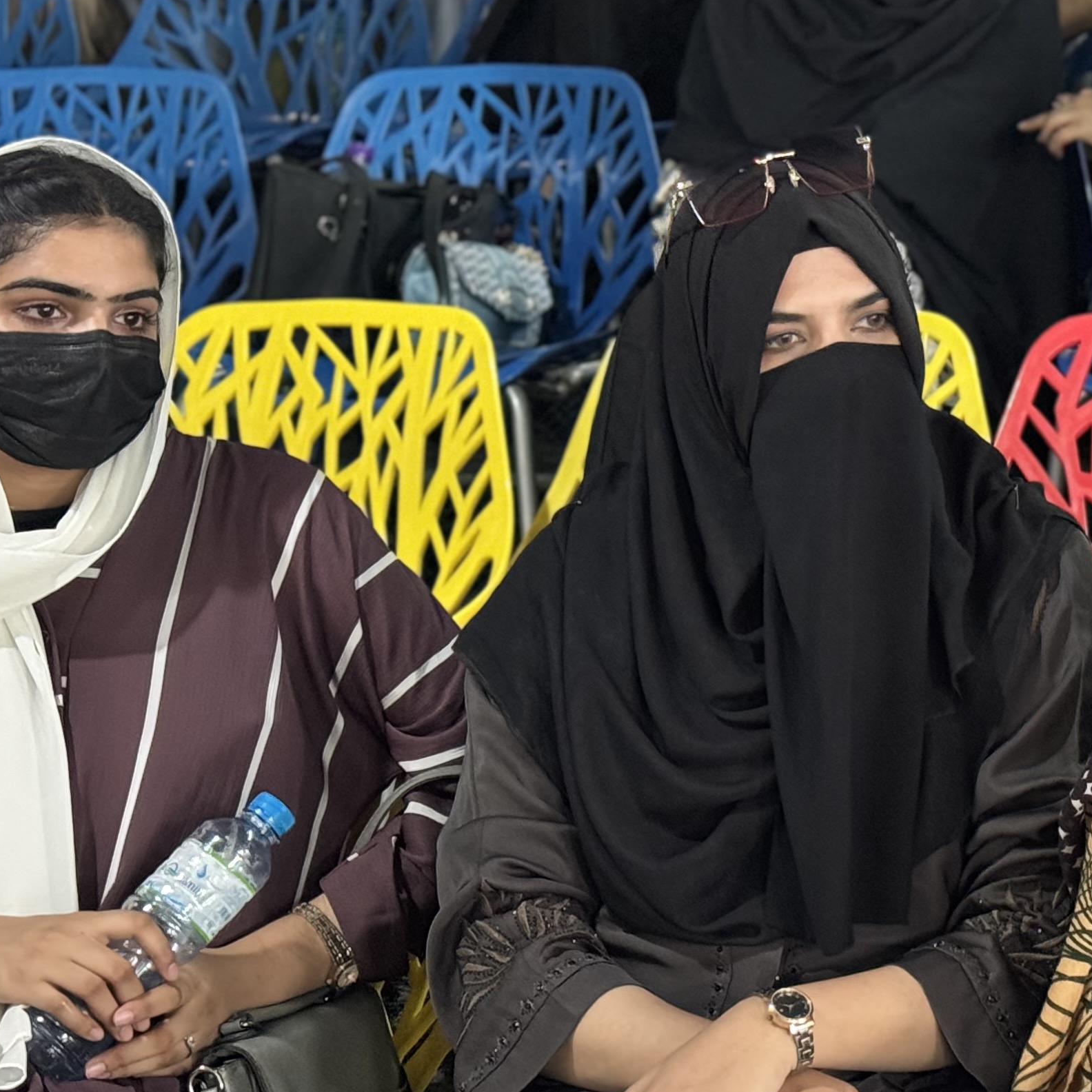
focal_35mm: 108
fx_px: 3855
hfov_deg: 15.5
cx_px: 1350
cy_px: 396
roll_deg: +0.6
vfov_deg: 16.1
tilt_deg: -2.3
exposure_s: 1/25
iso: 500
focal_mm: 6.76
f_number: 1.78
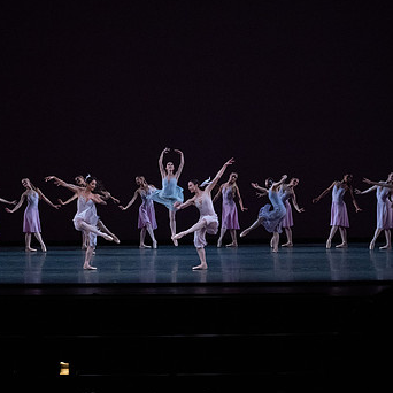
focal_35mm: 101
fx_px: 1297
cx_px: 206
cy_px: 187
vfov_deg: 17.2
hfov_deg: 17.2
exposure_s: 1/400
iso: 12800
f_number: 13
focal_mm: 70
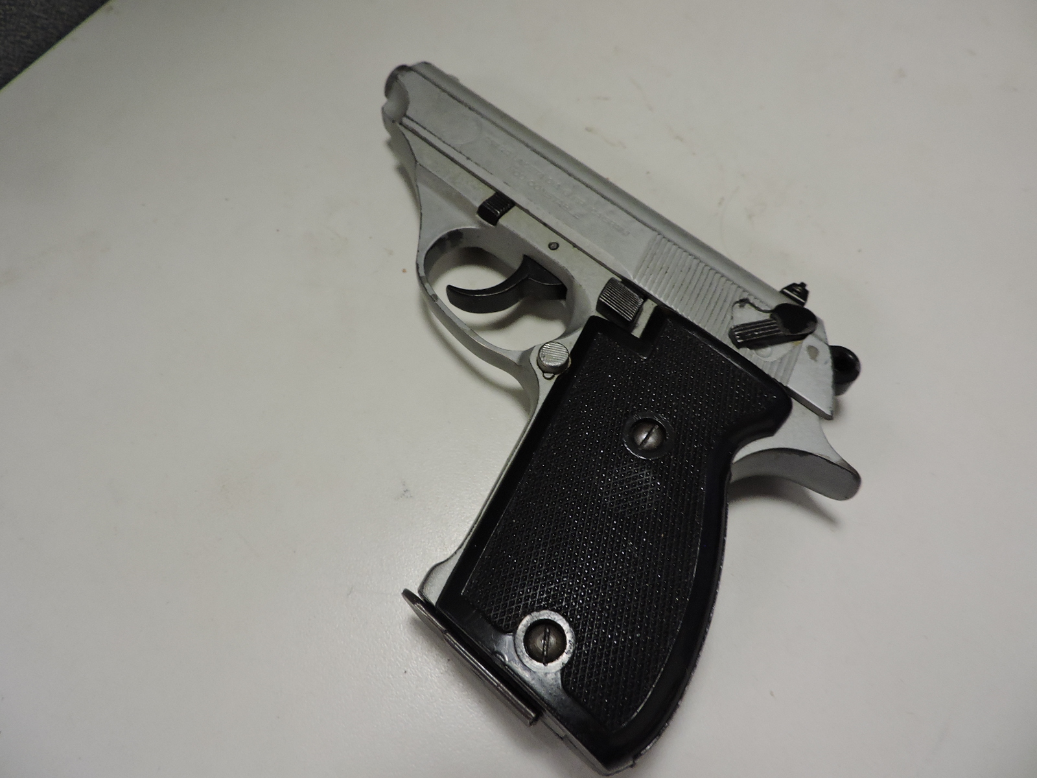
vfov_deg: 56.8
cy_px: 389
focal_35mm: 24
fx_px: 719
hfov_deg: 71.6
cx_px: 518
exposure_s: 1/30
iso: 320
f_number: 3
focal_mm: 4.3
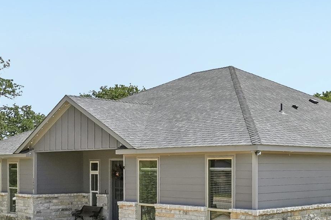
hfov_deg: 35.9
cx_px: 219
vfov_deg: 24.6
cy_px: 113
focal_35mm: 55
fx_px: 505
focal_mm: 17
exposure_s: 1/1250
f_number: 8
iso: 400
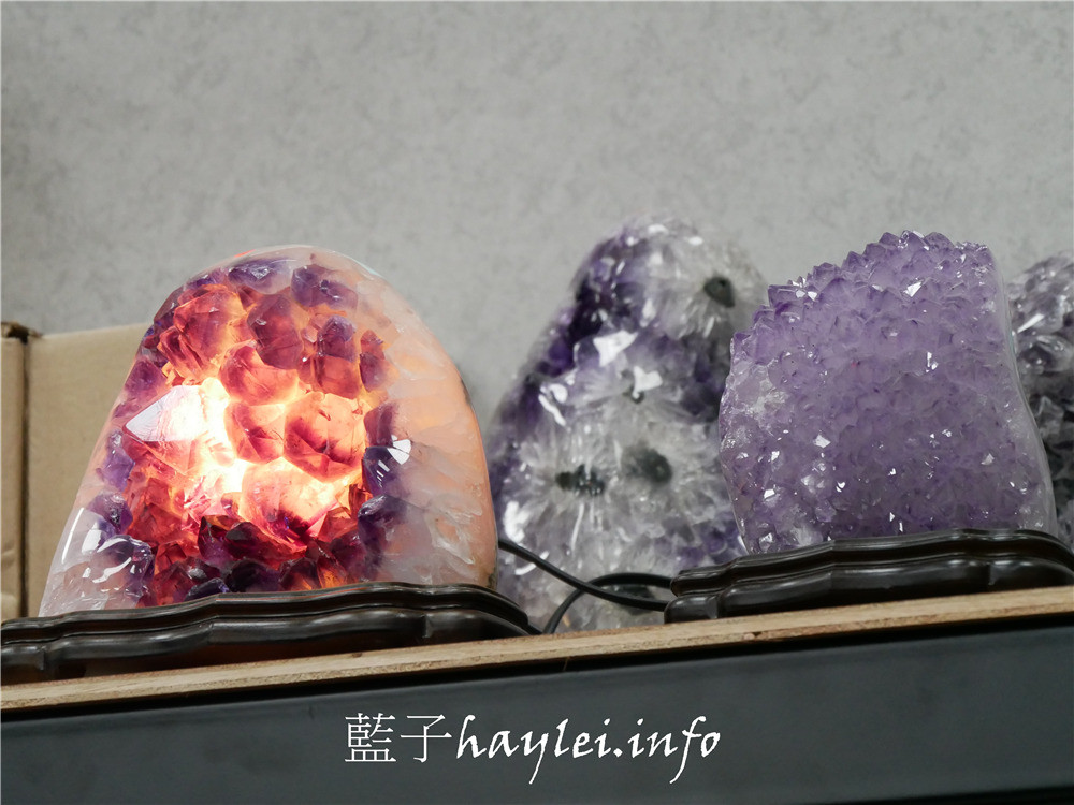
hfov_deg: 16.1
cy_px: 402
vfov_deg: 12.1
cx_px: 537
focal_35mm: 122
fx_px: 3785
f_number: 5.2
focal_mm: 61
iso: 2500
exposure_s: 1/160
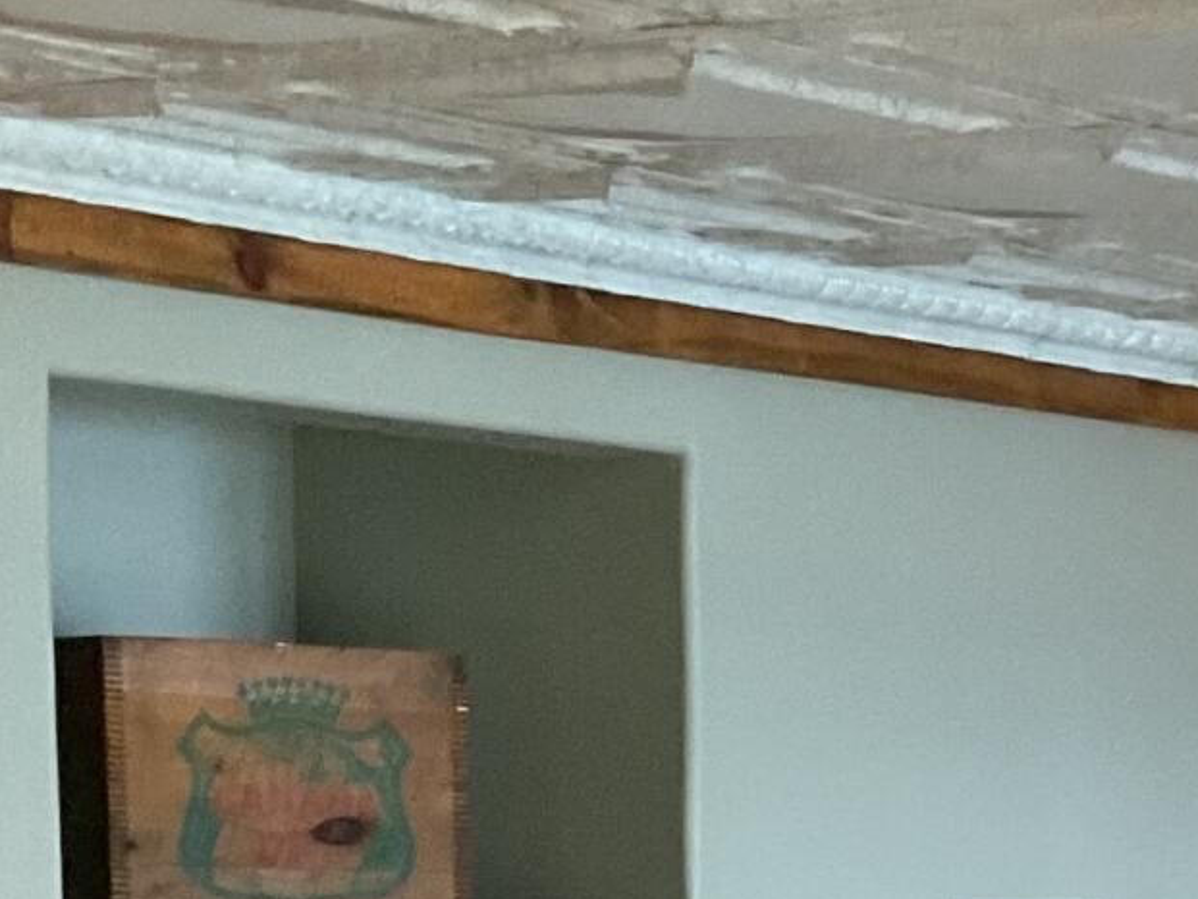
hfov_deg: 13.9
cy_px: 1613
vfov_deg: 10.0
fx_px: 4846
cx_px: 1242
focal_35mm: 140
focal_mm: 3
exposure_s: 1/60
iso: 200
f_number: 1.8
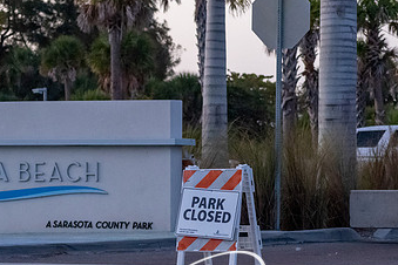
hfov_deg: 8.4
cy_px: 206
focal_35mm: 246
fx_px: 2719
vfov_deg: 5.6
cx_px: 100
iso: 5000
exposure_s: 1/125
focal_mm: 95
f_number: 4.8
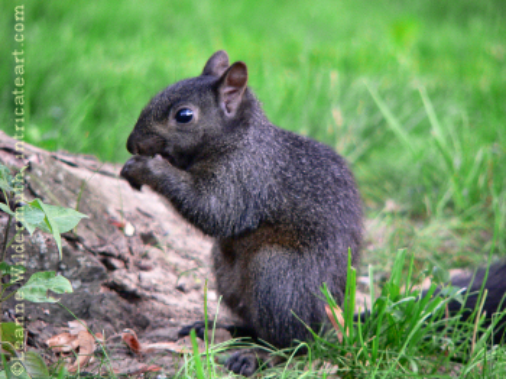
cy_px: 190
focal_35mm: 432
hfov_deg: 4.6
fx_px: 6310
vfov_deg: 3.4
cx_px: 253
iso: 200
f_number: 2.8
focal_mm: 72
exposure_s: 1/40
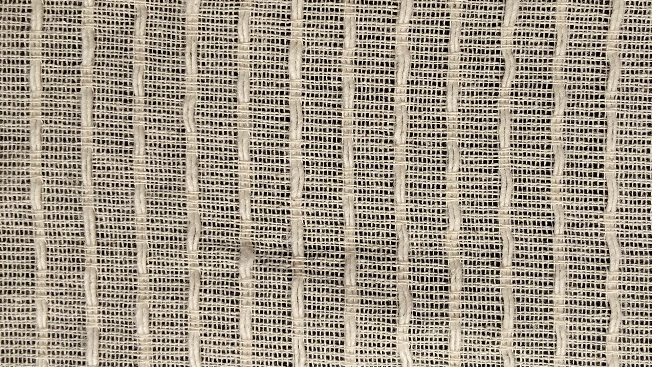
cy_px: 164
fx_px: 830
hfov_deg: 42.7
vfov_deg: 24.9
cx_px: 391
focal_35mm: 48
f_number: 2
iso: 100
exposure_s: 1/100
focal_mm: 2.78
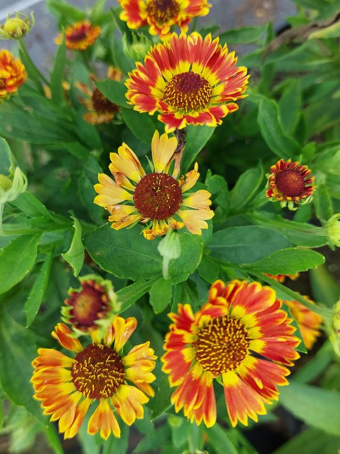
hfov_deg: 54.8
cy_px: 227
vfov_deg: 69.4
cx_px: 170
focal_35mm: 25
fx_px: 328
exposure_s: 1/252
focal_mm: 5.23
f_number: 1.8
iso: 25
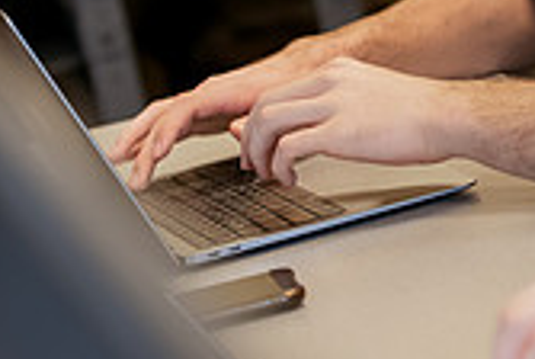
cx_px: 452
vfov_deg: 4.8
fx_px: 4228
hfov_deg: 7.2
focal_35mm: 284
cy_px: -72
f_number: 3.2
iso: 1600
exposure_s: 1/200
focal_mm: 82
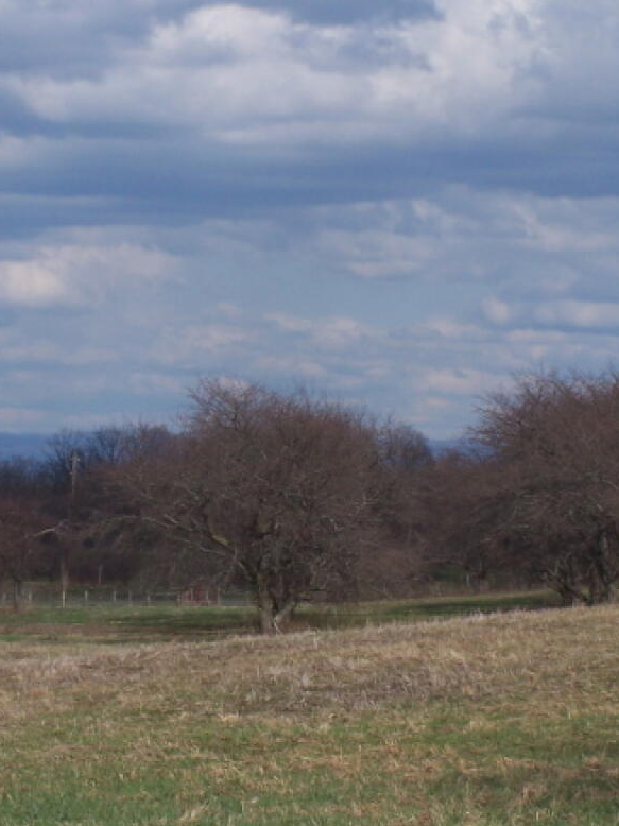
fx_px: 3936
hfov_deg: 9.0
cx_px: 191
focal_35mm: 165
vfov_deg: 12.0
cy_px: 450
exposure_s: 1/500
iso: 80
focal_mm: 15.6
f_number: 6.3
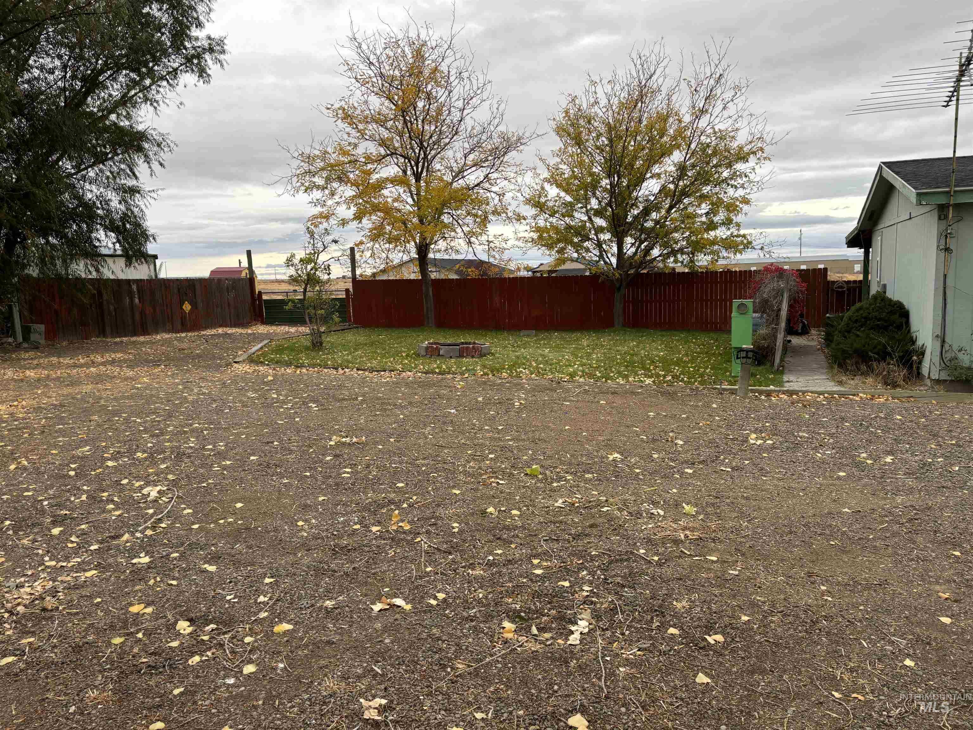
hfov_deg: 67.3
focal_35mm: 26
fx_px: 731
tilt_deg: -8.2
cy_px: 365
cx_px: 486
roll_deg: +2.5
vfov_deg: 53.1
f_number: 1.6
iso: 50
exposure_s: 1/121
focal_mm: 5.96
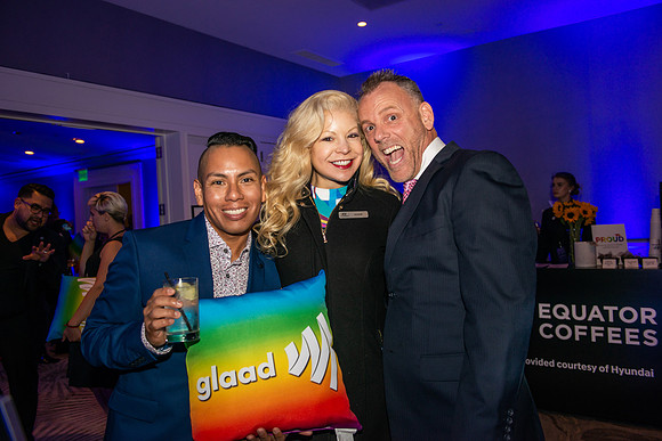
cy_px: 220
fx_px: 570
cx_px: 331
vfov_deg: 42.3
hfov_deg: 60.3
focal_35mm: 31
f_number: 4
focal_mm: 31
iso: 640
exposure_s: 1/160
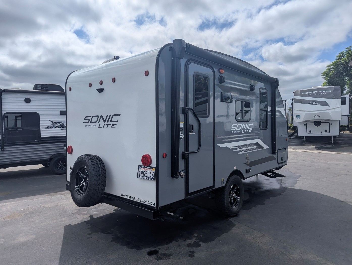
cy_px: 132
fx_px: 244
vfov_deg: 56.9
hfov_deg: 71.5
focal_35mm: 24
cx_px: 176
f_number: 1.85
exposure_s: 1/6289
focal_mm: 6.81
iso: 48
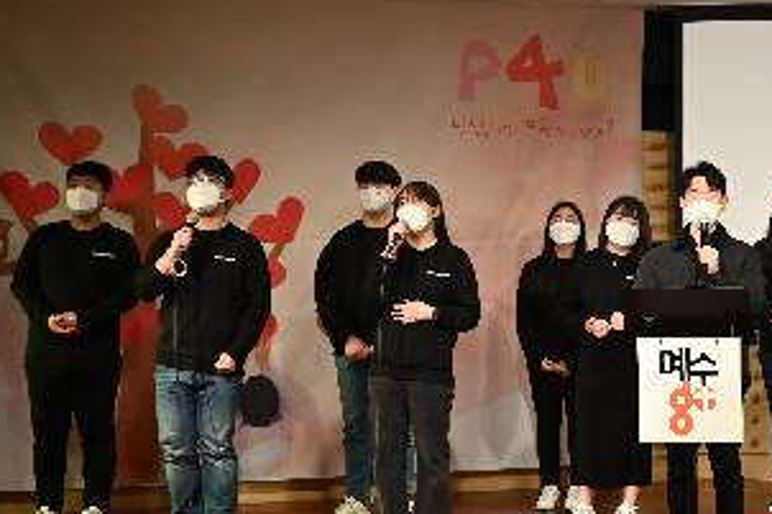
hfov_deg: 19.4
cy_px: 222
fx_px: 2207
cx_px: 708
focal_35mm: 103
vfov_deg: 13.3
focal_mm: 42
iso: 1250
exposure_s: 1/250
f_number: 3.5
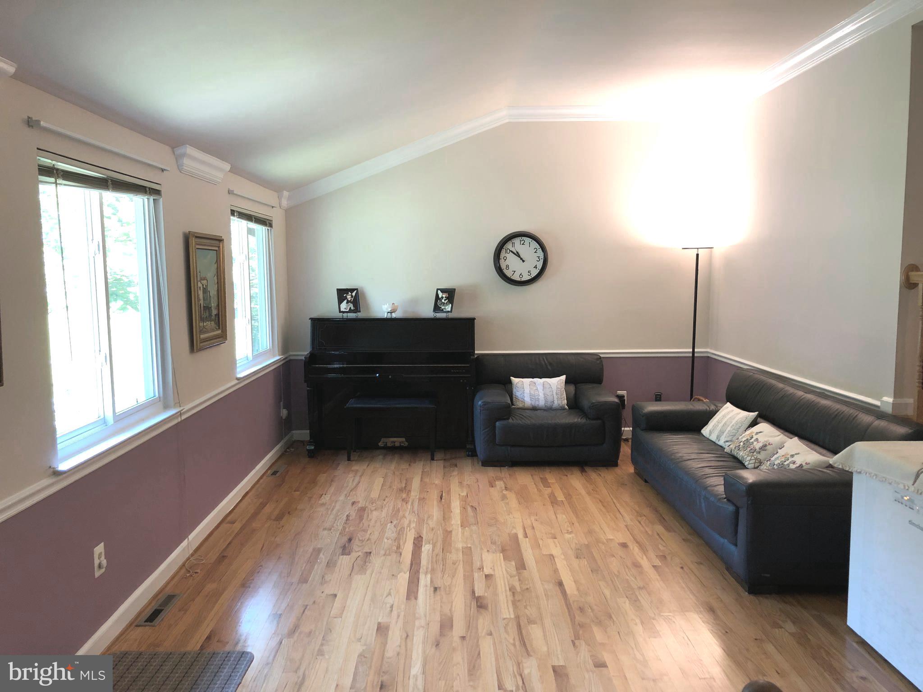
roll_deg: -0.4
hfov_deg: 63.4
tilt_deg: -5.9
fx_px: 747
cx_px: 462
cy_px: 346
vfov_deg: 49.7
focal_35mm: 28
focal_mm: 3.99
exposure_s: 1/24
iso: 40
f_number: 1.8
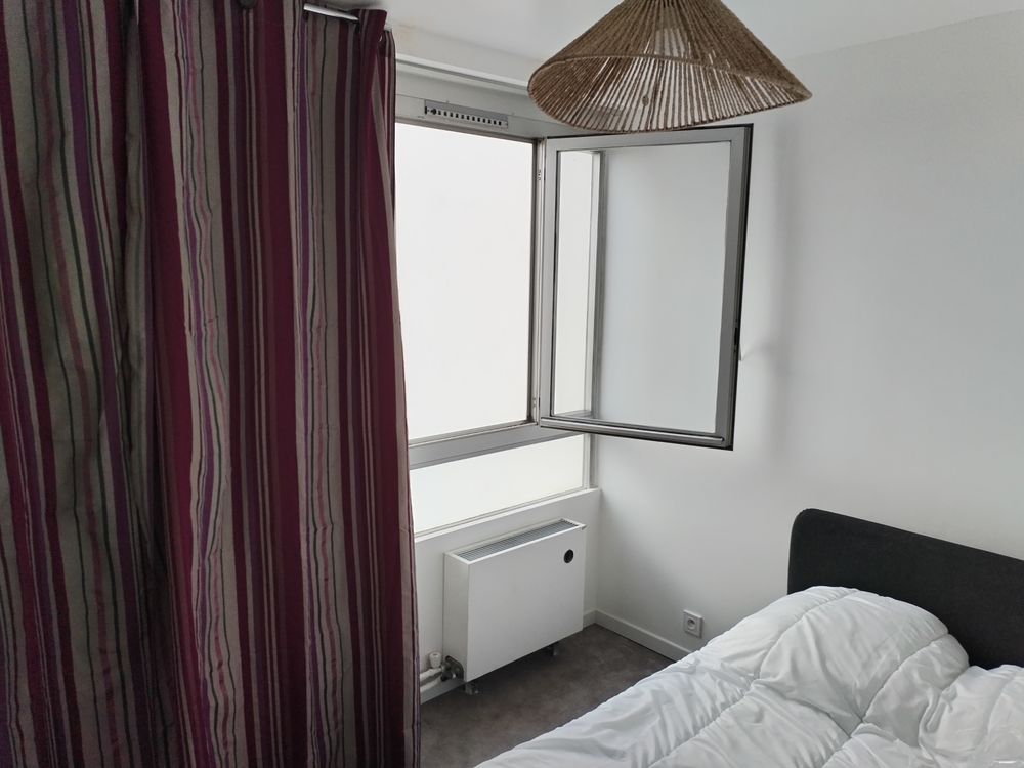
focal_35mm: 26
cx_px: 512
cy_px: 384
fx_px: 769
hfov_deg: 67.3
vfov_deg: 53.1
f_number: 1.8
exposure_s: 1/60
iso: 128
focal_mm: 4.75
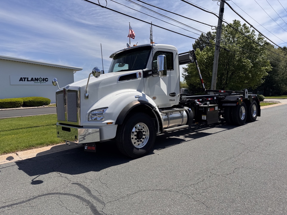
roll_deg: +1.8
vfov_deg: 56.8
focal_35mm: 24
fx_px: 199
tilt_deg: -4.8
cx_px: 144
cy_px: 108
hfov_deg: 71.6
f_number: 1.78
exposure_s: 1/5348
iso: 80
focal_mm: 6.76
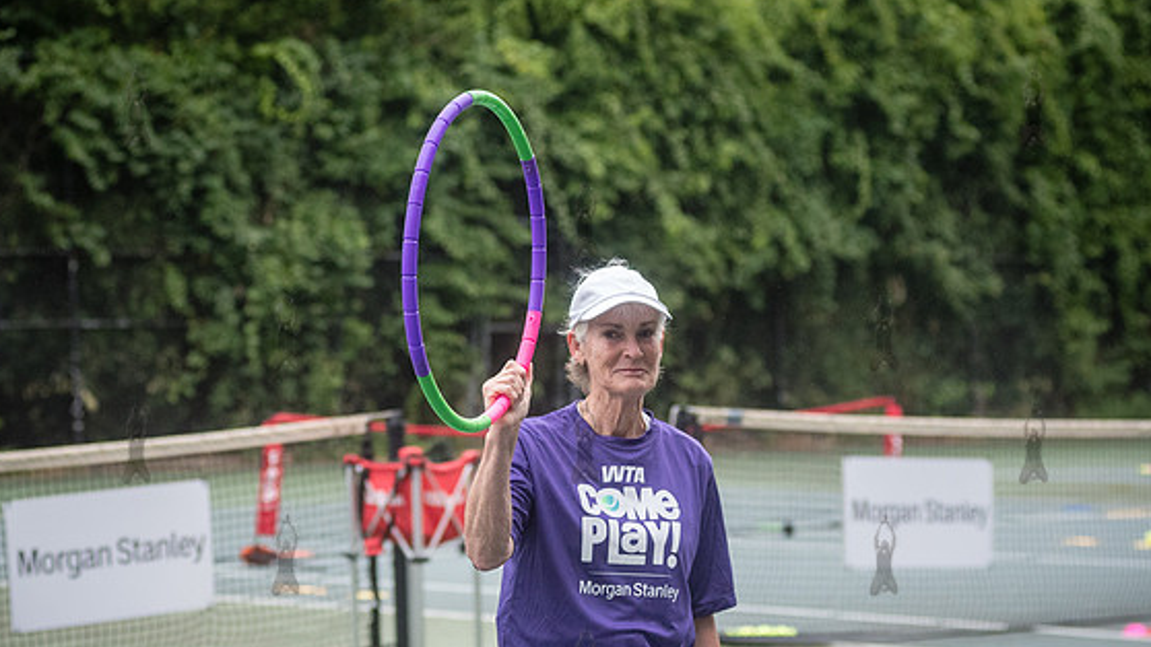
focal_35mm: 139
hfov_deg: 15.4
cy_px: 492
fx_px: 4243
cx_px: 632
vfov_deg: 8.7
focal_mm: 86
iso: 2000
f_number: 4
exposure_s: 1/4000
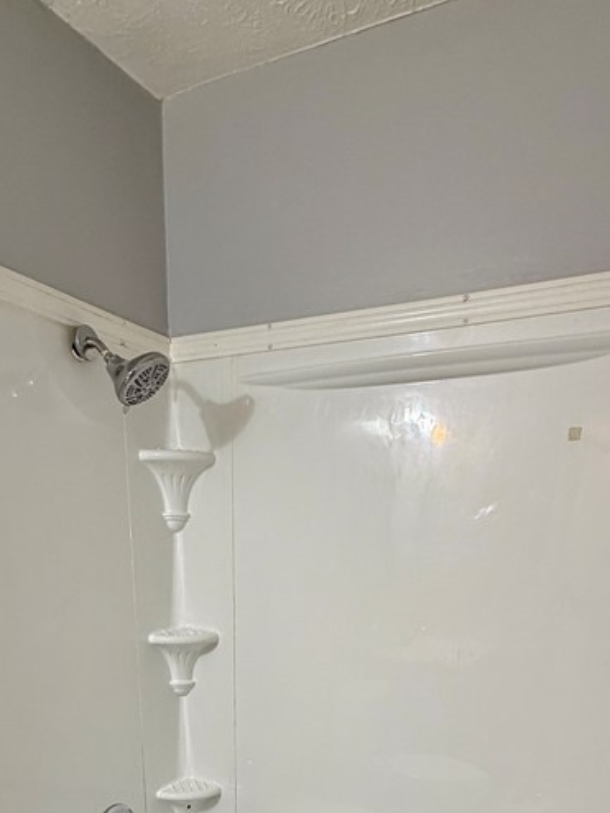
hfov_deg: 48.2
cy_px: 778
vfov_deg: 51.7
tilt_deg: -19.2
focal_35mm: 29
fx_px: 681
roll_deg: -1.3
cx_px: 278
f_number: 2.2
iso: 160
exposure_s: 1/60
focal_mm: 2.22
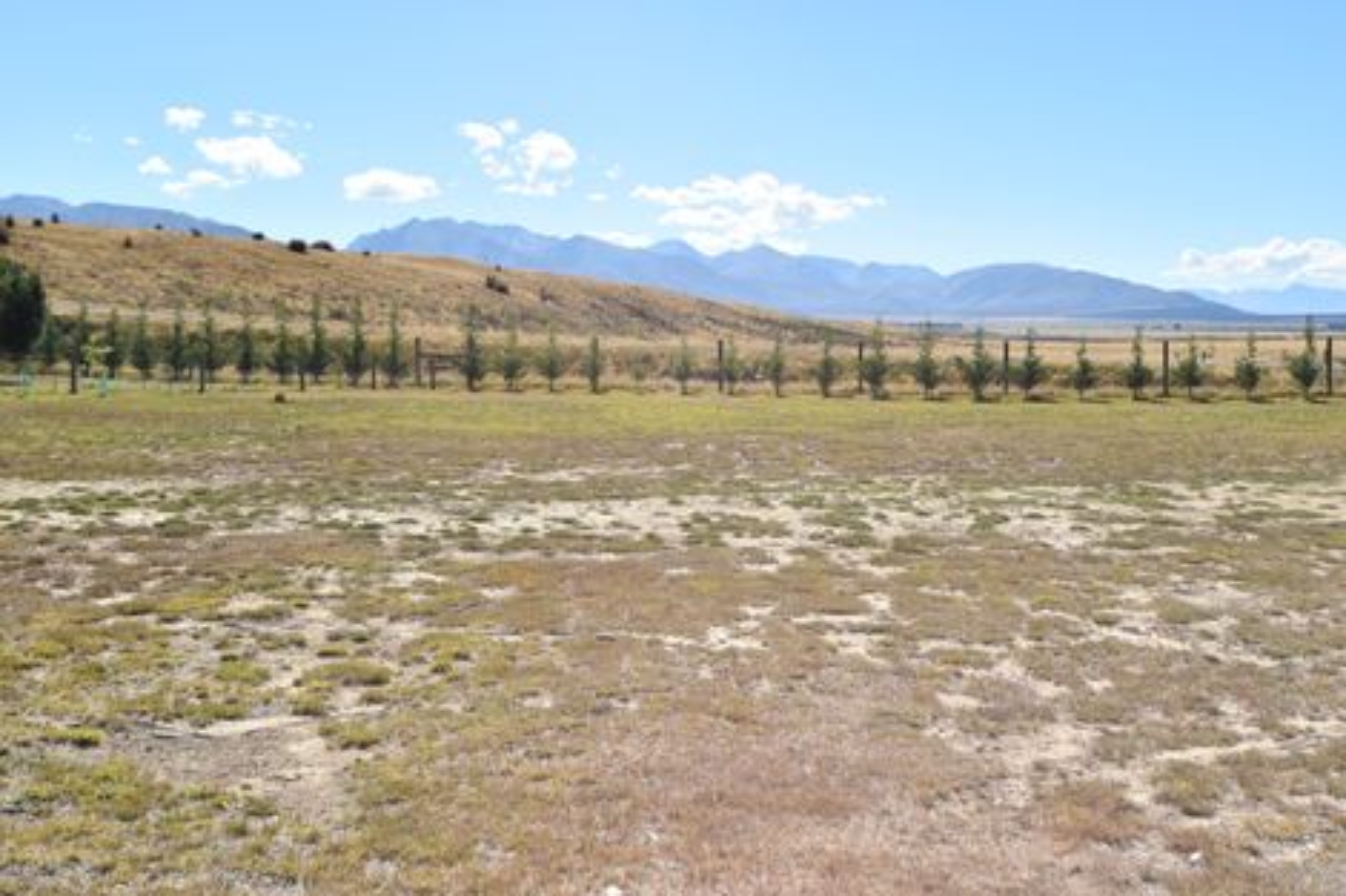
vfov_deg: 36.8
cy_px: 448
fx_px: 1345
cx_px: 673
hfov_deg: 53.1
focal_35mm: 36
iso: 200
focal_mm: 24
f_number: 10
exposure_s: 1/400
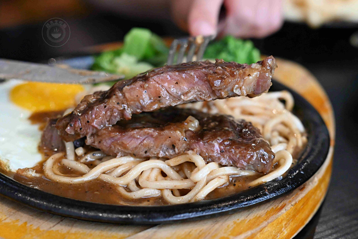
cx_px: 179
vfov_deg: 18.2
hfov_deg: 27.0
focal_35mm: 75
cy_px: 120
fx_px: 746
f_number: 3.2
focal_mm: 50
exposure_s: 1/200
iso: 2500
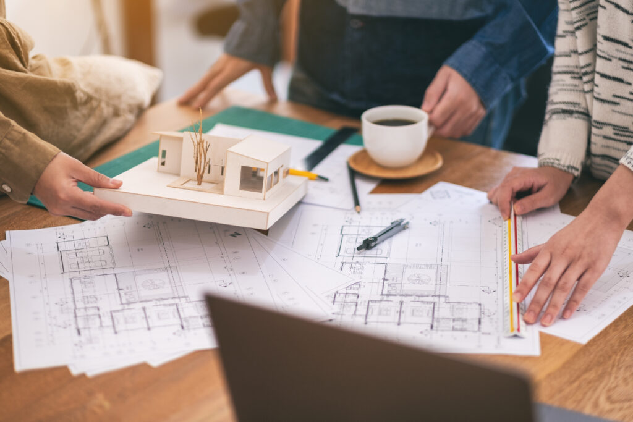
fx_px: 1477
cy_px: 211
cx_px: 316
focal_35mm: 84
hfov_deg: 24.2
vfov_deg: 16.3
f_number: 1.2
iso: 100
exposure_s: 1/300
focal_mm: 56
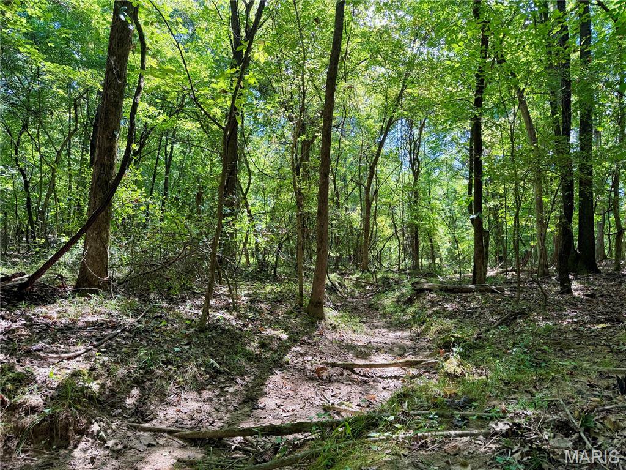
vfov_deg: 56.8
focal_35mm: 24
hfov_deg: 71.6
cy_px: 235
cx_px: 313
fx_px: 434
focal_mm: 6.76
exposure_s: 1/172
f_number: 1.78
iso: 64
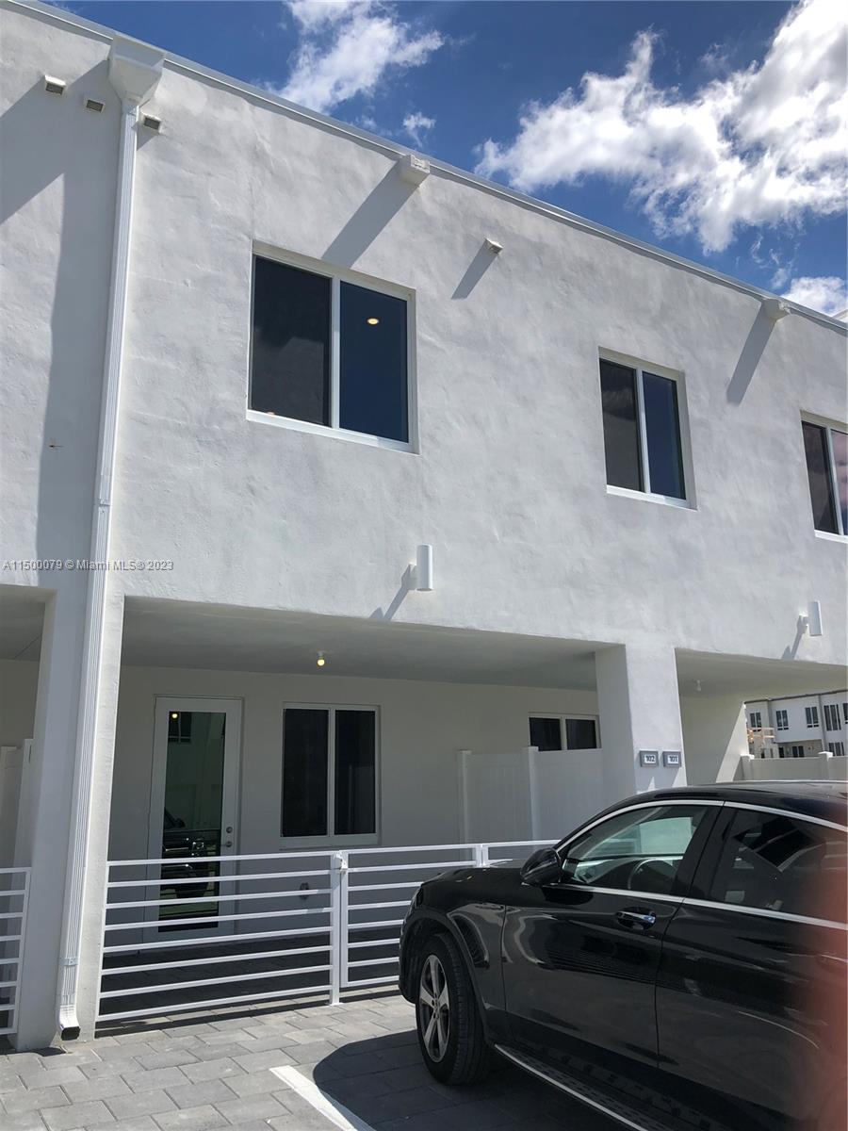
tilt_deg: +13.3
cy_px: 566
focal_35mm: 28
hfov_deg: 49.7
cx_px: 424
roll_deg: +0.8
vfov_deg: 63.4
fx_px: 915
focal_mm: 4
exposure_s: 1/2857
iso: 20
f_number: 1.8
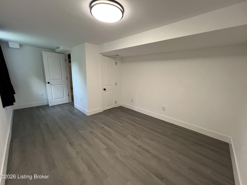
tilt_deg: -12.5
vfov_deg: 89.9
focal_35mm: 13
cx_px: 124
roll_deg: -1.9
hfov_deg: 106.2
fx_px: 93
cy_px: 92
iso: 200
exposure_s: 1/120
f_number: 1.8
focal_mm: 1.57
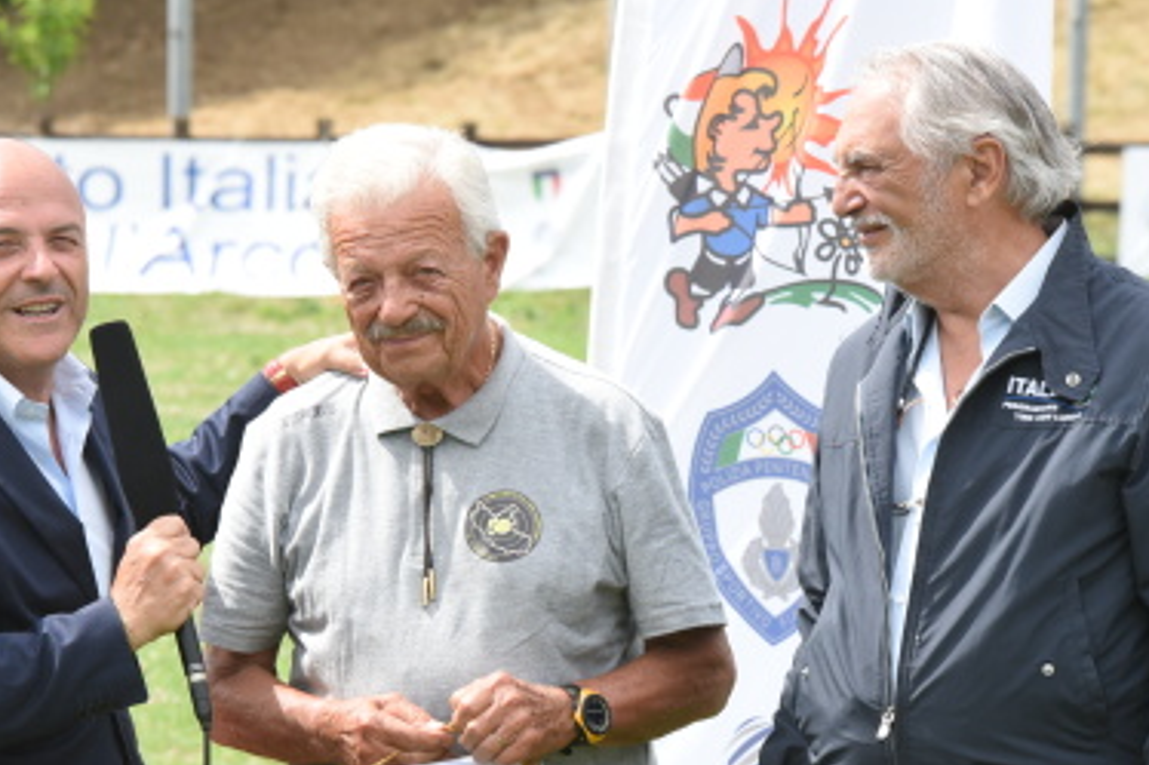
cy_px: 547
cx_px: 516
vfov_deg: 4.3
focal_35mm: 317
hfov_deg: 6.5
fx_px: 10113
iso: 1250
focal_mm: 185
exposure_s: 1/400
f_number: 14
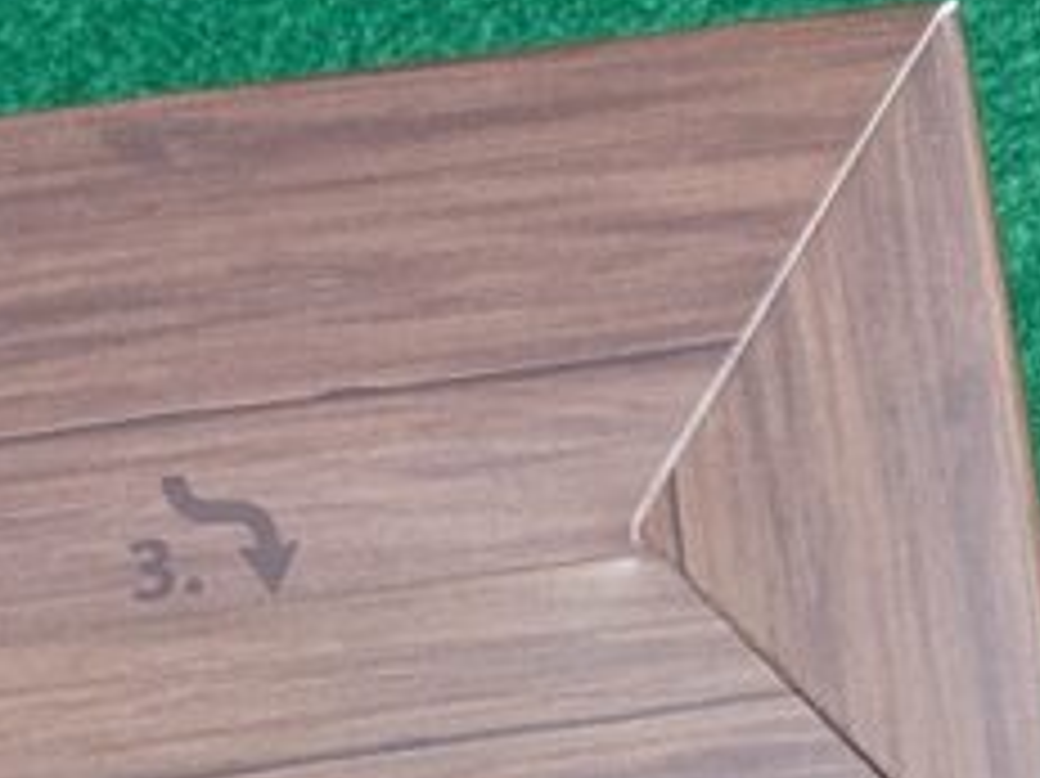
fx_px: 3333
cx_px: 1387
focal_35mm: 111
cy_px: 144
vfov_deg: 13.3
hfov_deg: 16.7
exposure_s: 1/33.3
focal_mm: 5.43
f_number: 1.89
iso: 84
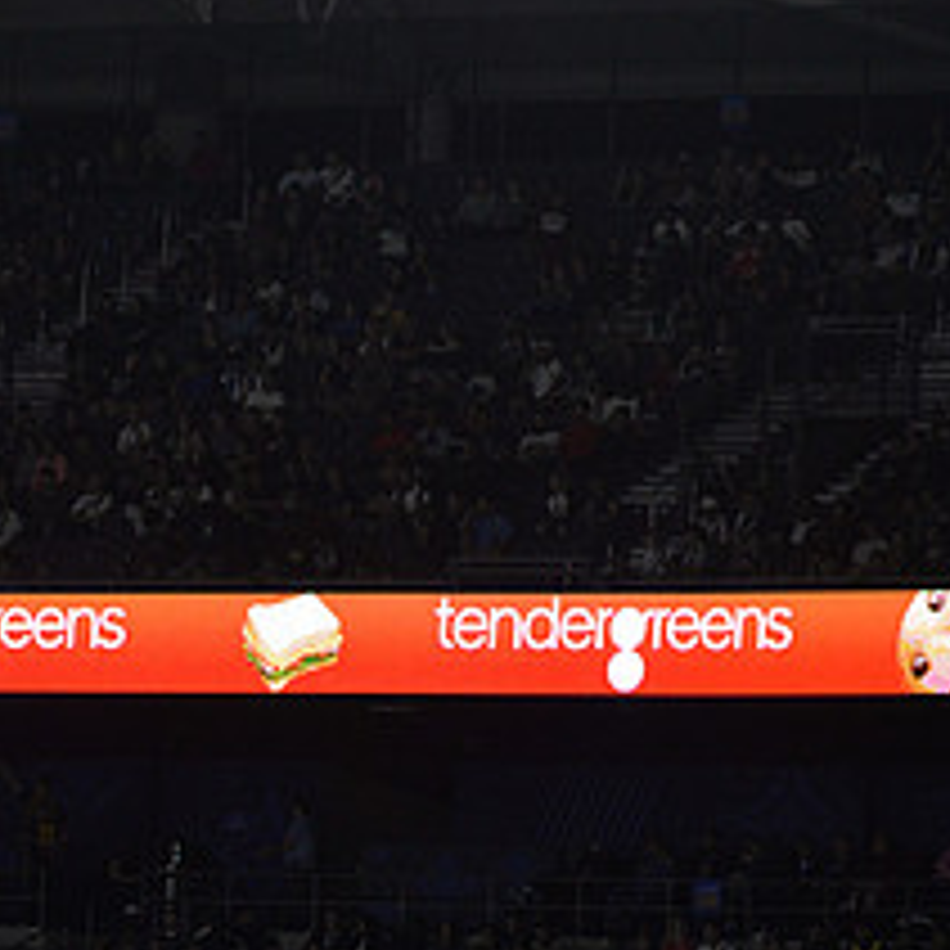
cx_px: 293
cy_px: 570
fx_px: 12668
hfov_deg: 4.3
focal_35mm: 408
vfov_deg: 4.3
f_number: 2.8
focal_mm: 175
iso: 1600
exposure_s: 1/3200
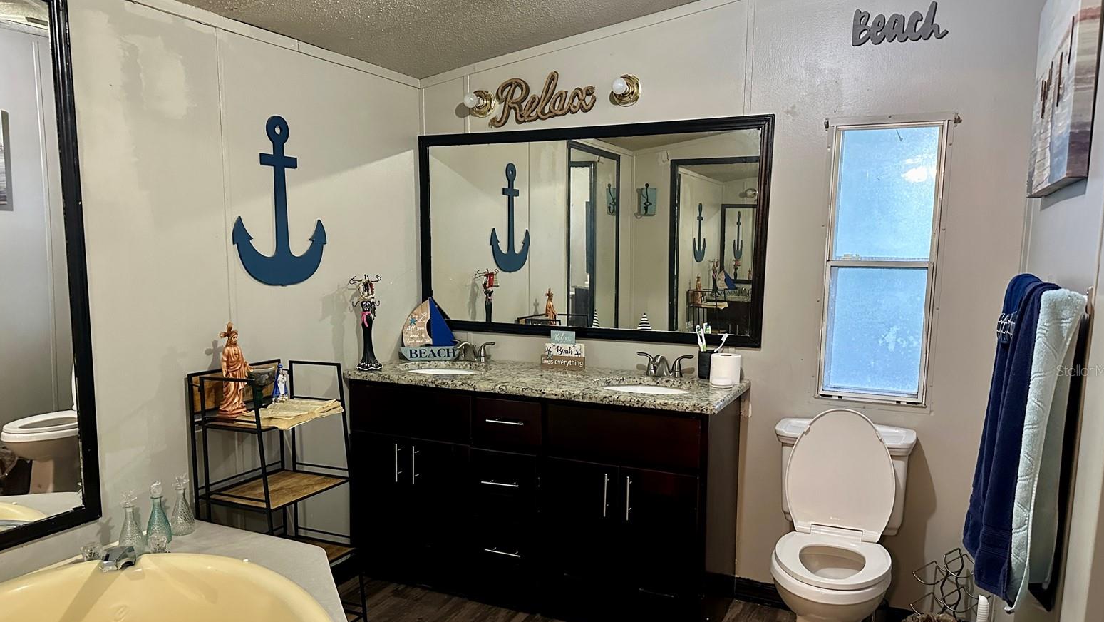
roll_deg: -0.9
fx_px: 791
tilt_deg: -8.0
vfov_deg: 42.7
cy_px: 370
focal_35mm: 27
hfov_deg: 69.8
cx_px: 553
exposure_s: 1/40
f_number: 1.78
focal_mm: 6.86
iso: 640
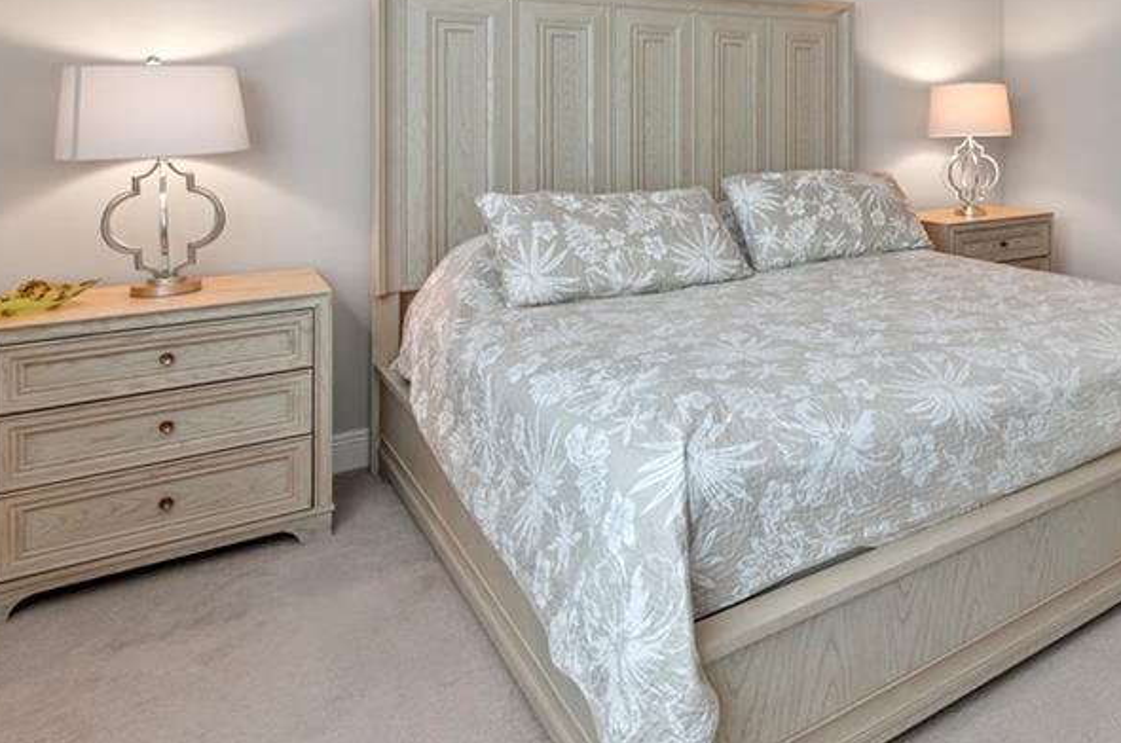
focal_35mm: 26
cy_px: 145
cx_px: 884
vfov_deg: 46.7
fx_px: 808
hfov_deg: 63.9
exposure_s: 1/3
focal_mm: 10
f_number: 8
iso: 200
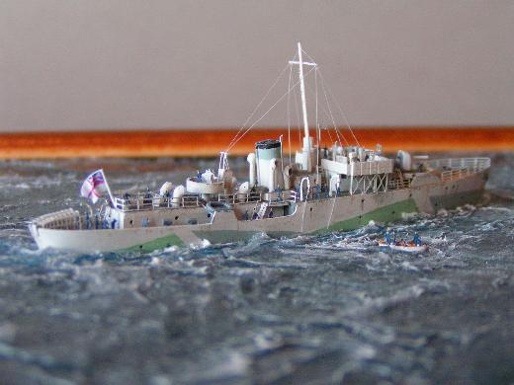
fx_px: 1069
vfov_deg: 20.4
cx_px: 257
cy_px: 192
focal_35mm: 72
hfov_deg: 27.0
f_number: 3.2
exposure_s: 1/30
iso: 200
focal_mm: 11
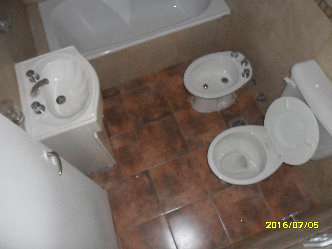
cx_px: 166
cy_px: 124
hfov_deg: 65.3
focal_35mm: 27
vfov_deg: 51.4
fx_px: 259
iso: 400
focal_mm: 4.9
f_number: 3.5
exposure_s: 1/45
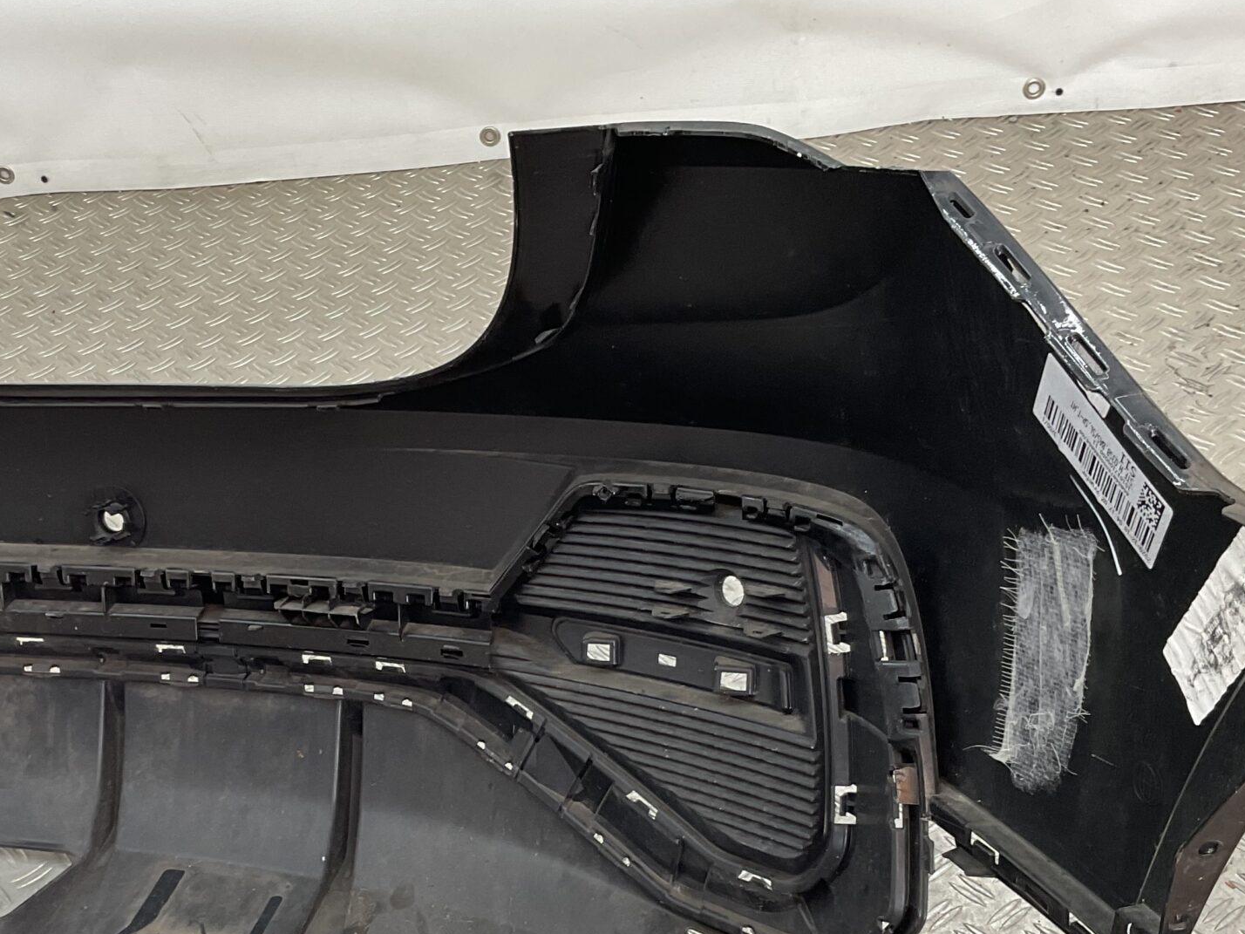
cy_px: 713
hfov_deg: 36.6
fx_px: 1870
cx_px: 460
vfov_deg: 27.6
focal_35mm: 52
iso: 32
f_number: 1.8
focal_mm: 3
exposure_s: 1/100
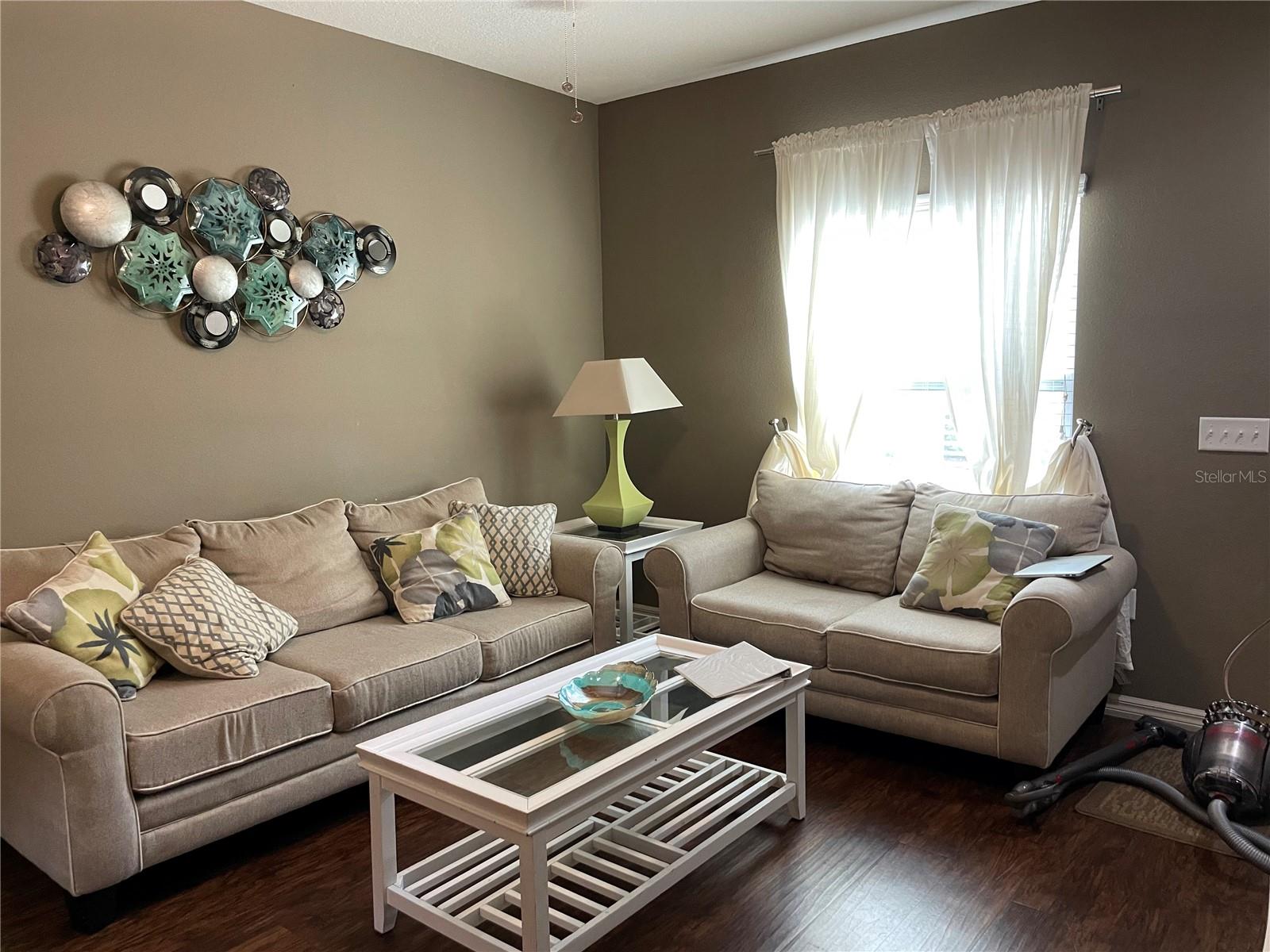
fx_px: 954
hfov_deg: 67.3
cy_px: 476
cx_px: 635
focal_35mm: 26
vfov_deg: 53.1
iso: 200
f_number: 1.6
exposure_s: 1/60
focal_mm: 4.2
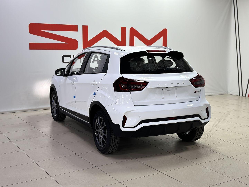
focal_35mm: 48
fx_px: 345
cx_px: 124
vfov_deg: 30.3
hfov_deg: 39.7
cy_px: 94
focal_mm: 6.86
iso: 64
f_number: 1.78
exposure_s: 1/100
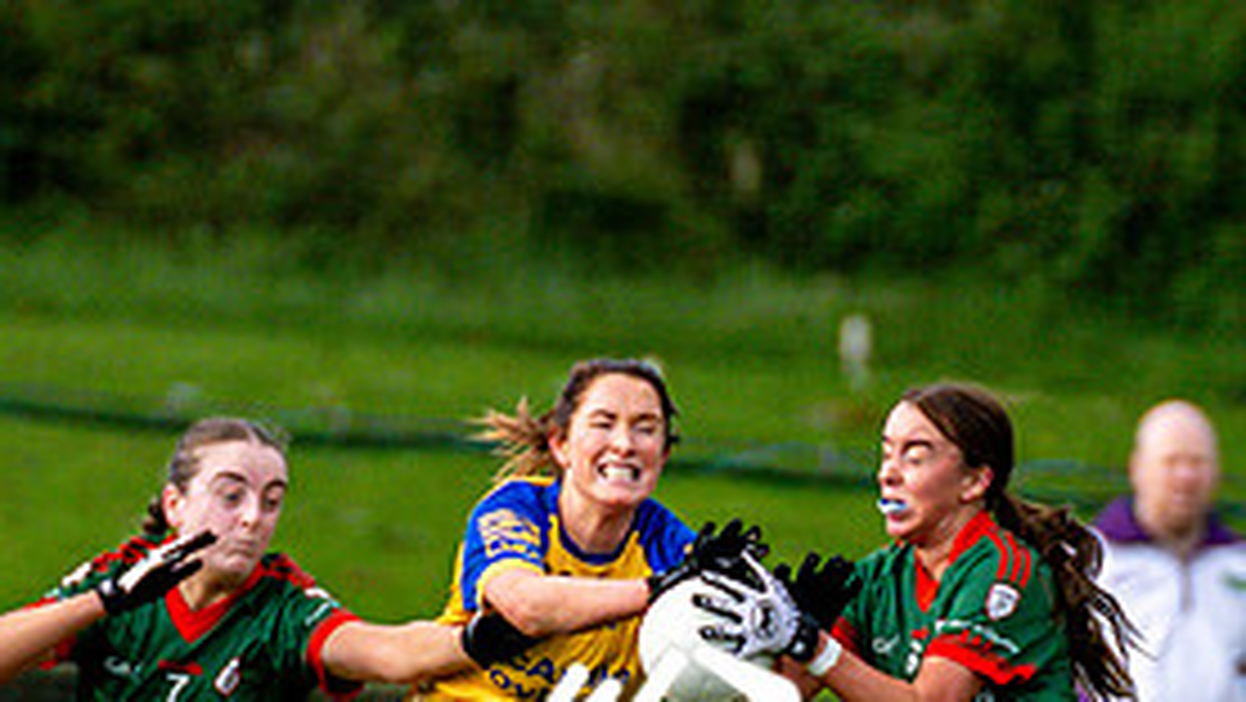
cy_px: 1030
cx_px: 920
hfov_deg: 1.3
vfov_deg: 0.8
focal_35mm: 1605
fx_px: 53043
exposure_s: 1/3200
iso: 450
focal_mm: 300
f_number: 2.8
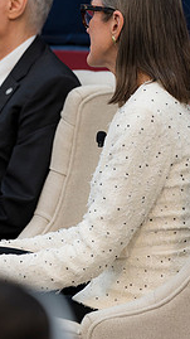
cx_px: 103
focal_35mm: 394
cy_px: 187
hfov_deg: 3.1
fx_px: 3534
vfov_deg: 5.5
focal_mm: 150
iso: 200
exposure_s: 1/160
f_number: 4
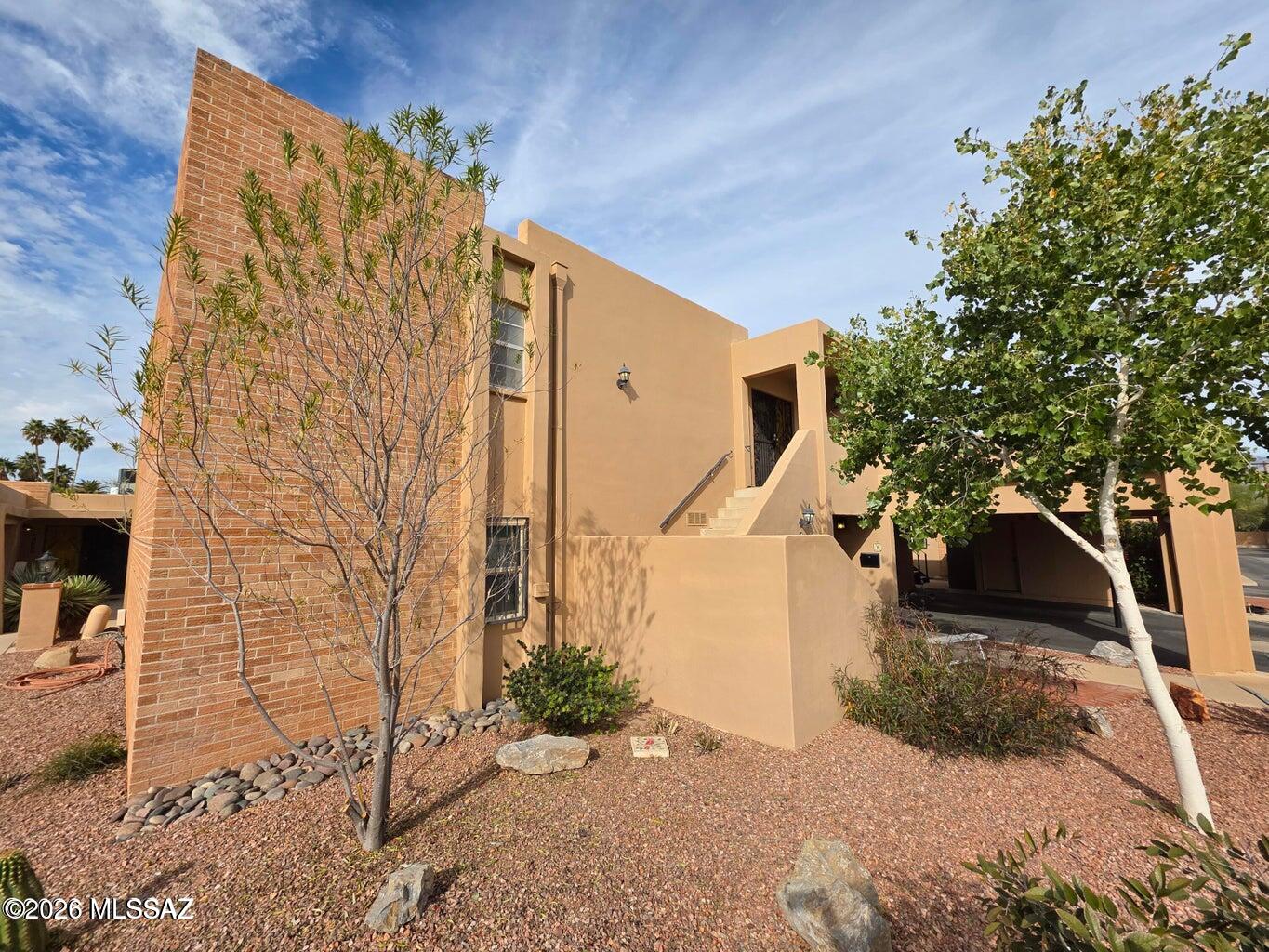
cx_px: 634
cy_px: 476
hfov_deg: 106.2
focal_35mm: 13
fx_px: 477
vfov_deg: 89.9
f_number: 1.9
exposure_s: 1/2134
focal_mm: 2.2
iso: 40
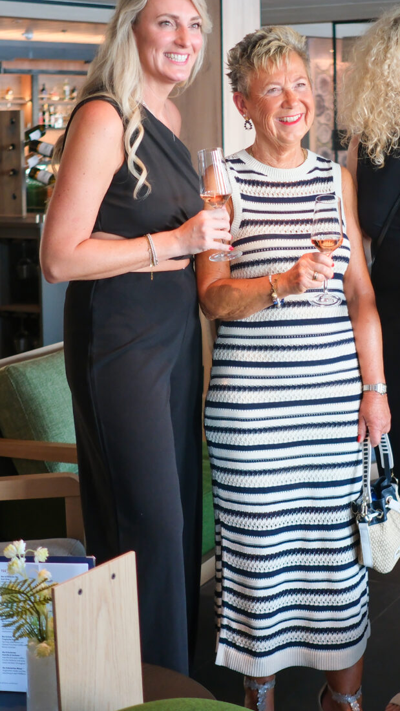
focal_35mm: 64
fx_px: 1206
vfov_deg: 32.8
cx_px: 357
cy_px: 334
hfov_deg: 18.5
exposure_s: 1/100
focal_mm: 23
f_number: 2
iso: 800
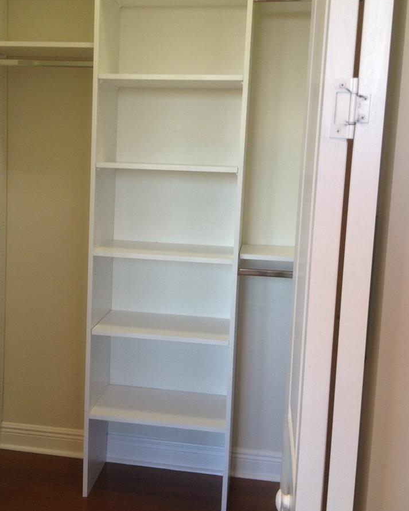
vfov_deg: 40.3
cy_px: 230
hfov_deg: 32.6
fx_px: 696
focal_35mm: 46
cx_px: 153
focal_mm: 4.28
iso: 80
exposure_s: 1/20
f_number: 2.4
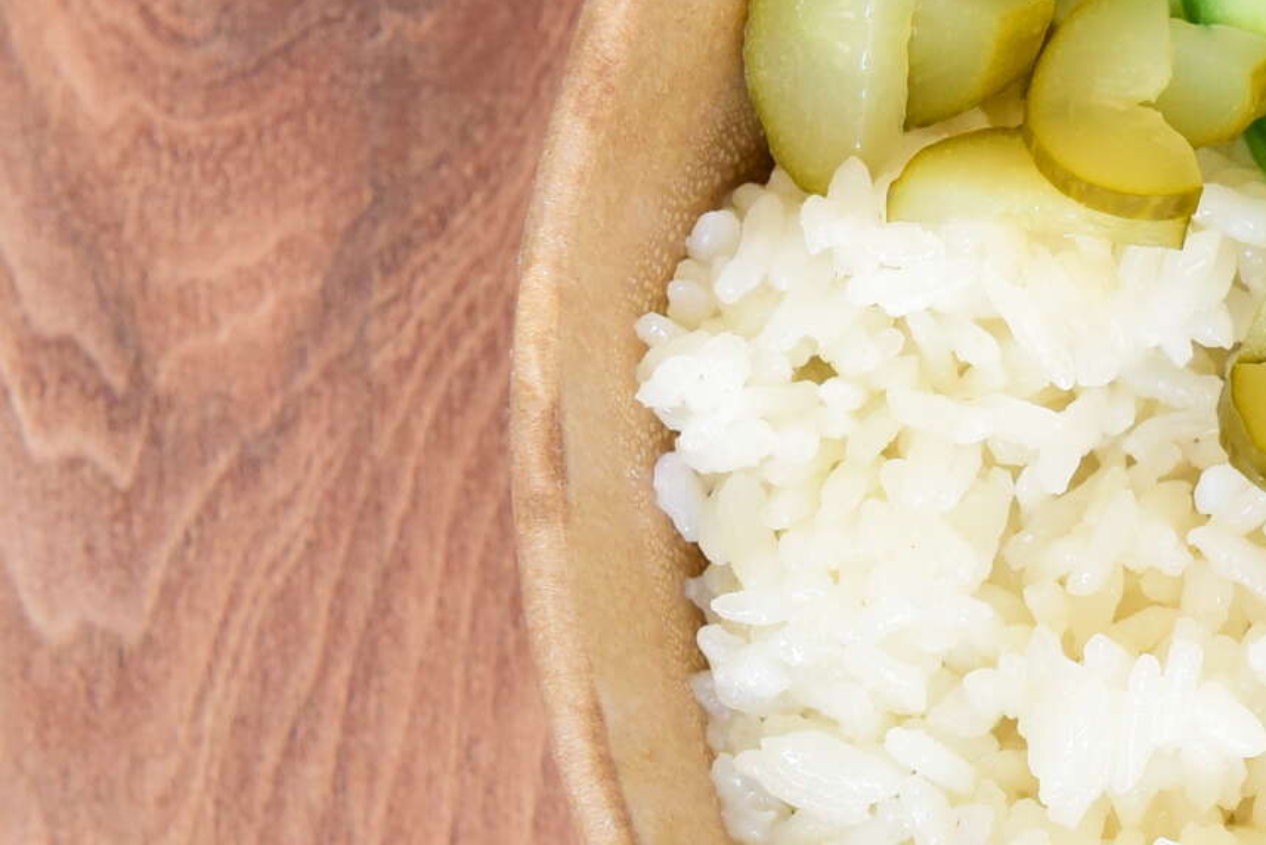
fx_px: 5417
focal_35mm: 154
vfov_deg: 8.9
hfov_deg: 12.9
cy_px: 445
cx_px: 1601
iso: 1600
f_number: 8
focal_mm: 44
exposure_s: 1/100
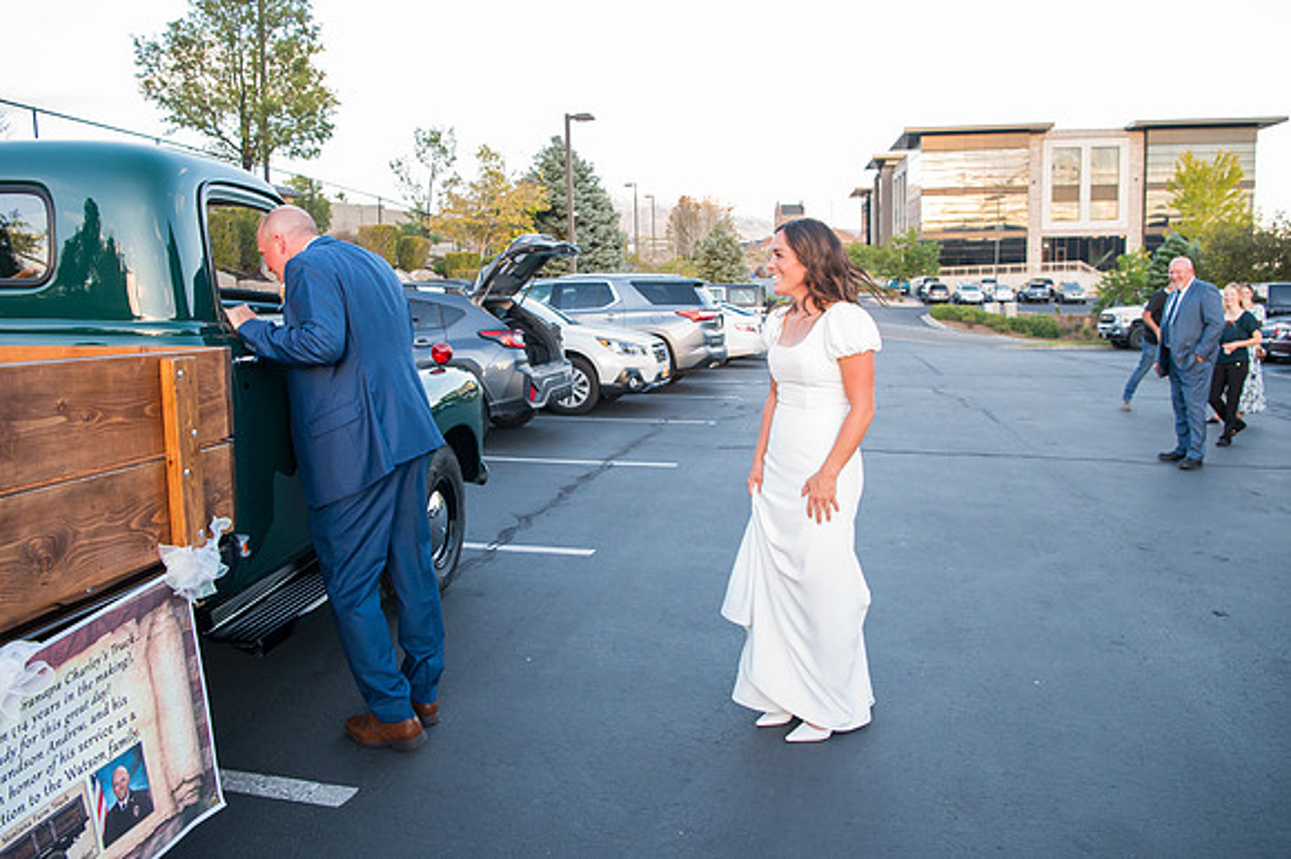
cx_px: 646
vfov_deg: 50.2
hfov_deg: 70.2
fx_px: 918
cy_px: 430
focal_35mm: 26
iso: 3200
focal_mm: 24
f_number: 5
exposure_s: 1/400
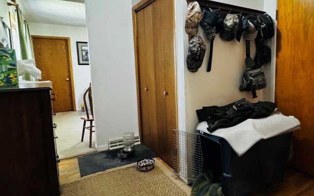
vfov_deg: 49.3
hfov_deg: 70.7
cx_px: 206
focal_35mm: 25
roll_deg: +0.8
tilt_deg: -8.6
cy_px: 93
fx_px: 214
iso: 1000
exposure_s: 1/60
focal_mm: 2.22
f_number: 2.2
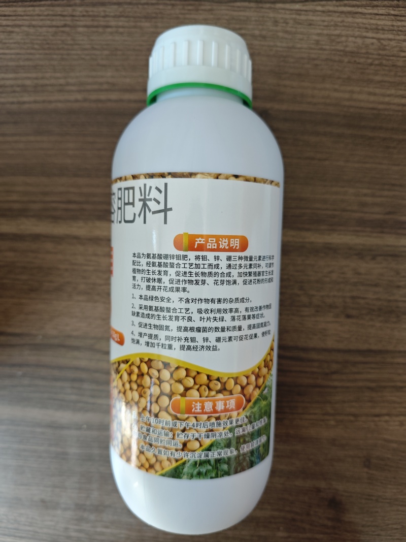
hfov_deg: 58.9
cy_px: 271
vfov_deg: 73.9
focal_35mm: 23
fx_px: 360
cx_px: 203
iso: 320
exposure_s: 1/100
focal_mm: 6.55
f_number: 1.6
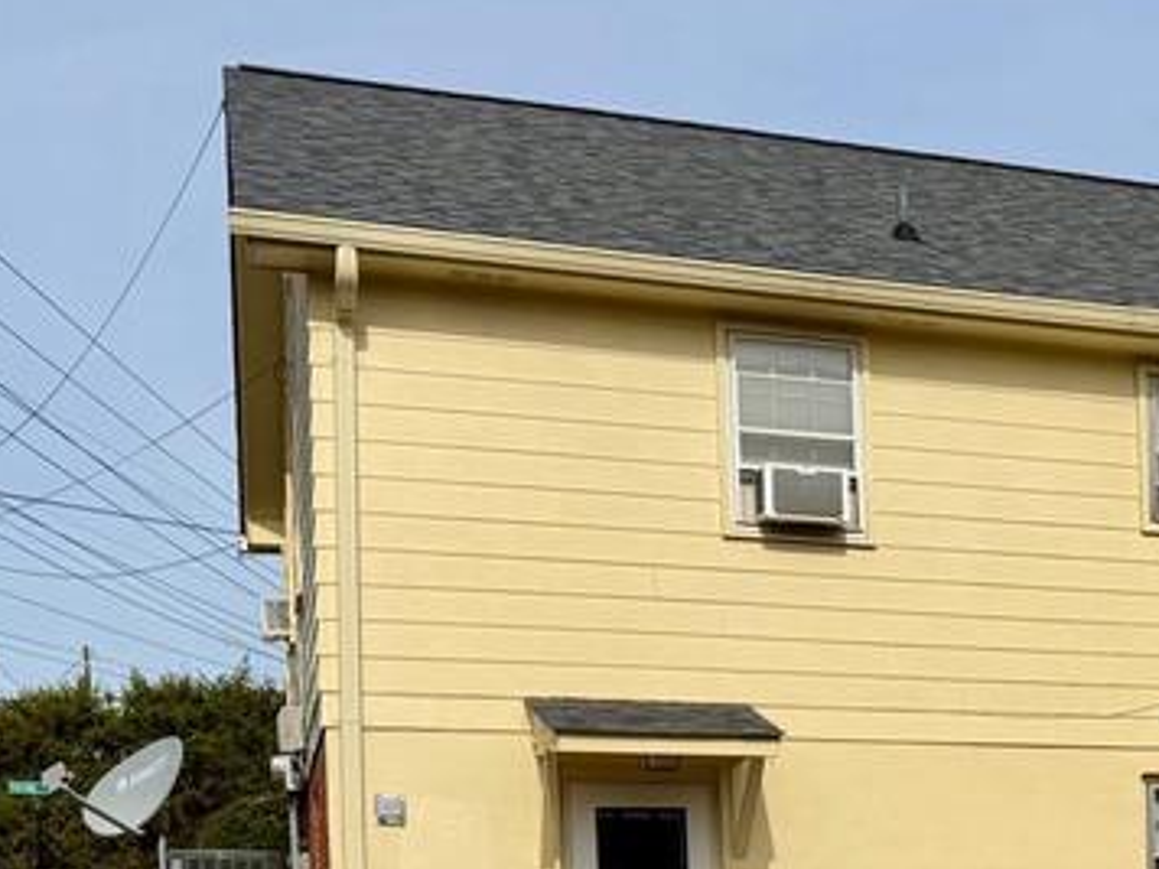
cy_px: 1002
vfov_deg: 20.2
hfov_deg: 25.5
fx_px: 2310
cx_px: 1367
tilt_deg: -1.0
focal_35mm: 69
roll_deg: +2.0
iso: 80
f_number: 1.78
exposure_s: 1/7353
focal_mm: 6.76
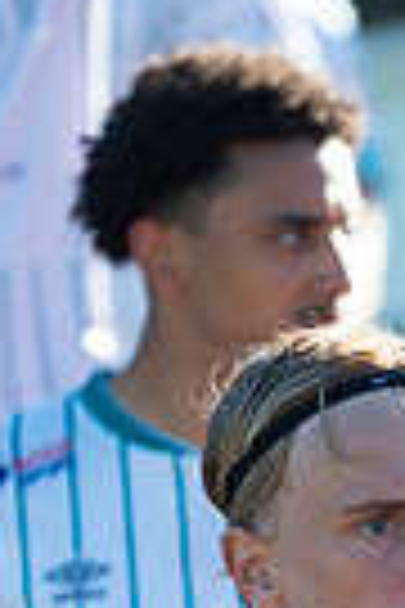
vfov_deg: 3.1
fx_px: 11255
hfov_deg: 2.1
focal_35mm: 667
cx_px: 556
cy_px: 779
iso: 320
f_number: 5
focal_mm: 200
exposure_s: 1/800
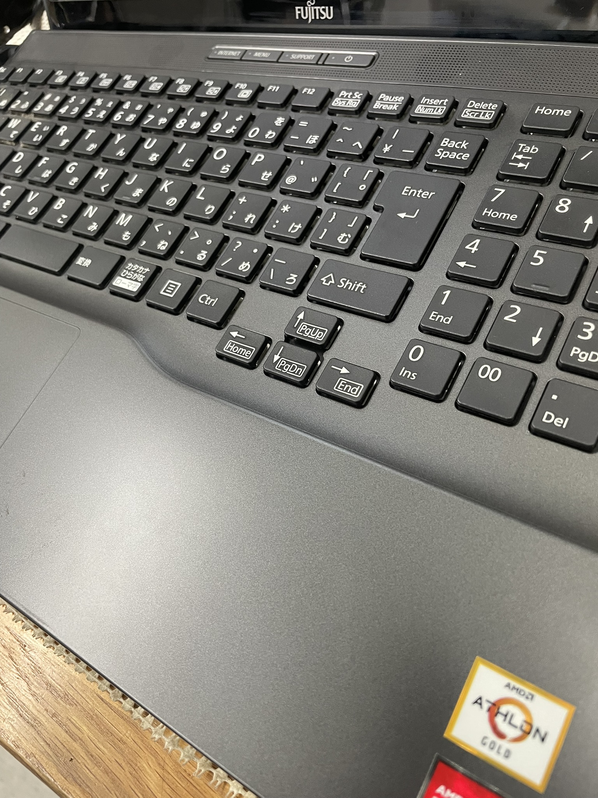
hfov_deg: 53.1
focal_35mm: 26
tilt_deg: -54.5
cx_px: 299
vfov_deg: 67.3
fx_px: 599
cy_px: 399
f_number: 1.6
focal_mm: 4.2
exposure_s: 1/60
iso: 160
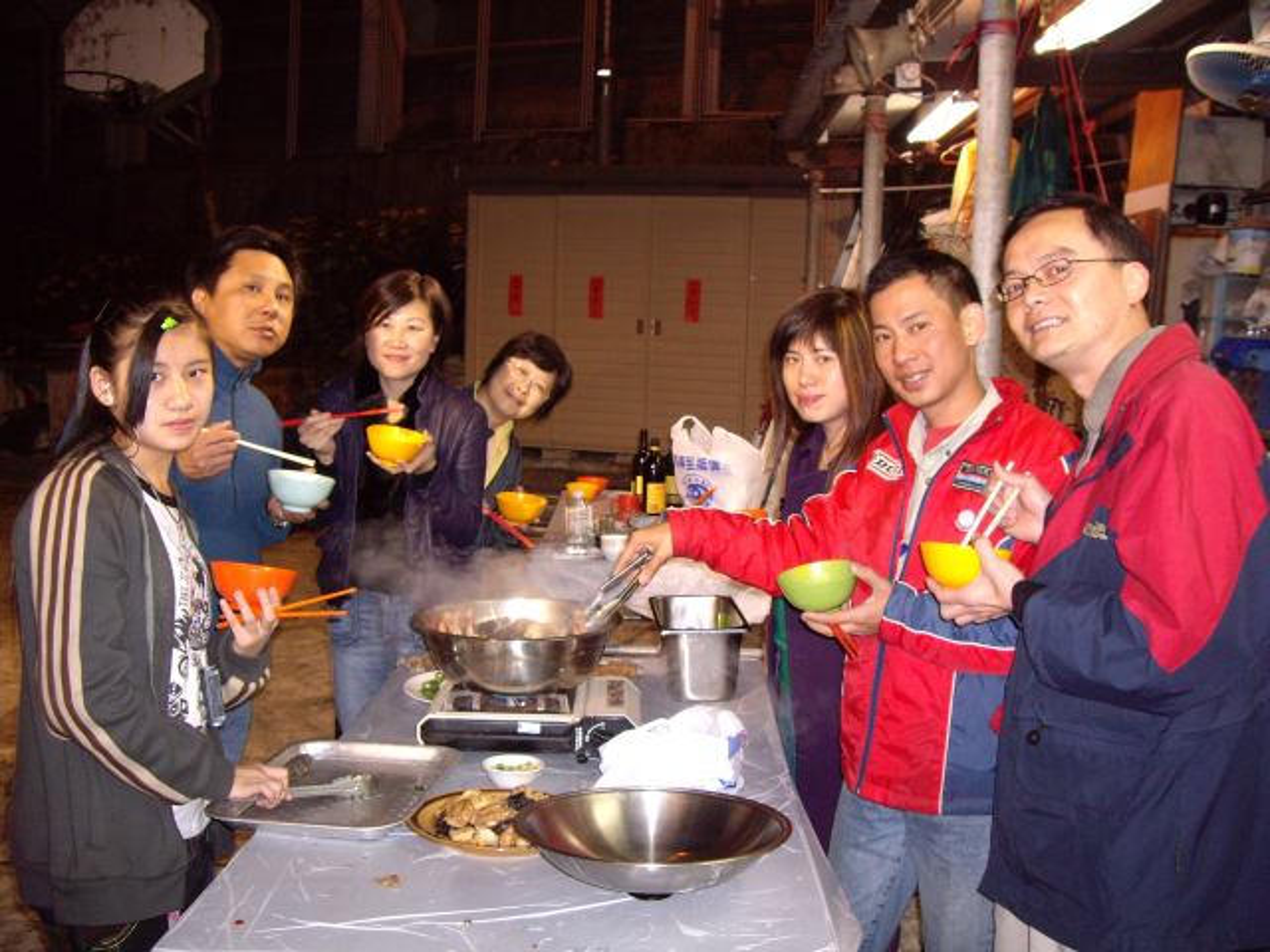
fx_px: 1394
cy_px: 476
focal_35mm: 38
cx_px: 635
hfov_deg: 49.0
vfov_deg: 37.7
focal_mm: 6.2
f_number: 2.7
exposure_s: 1/40
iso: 200
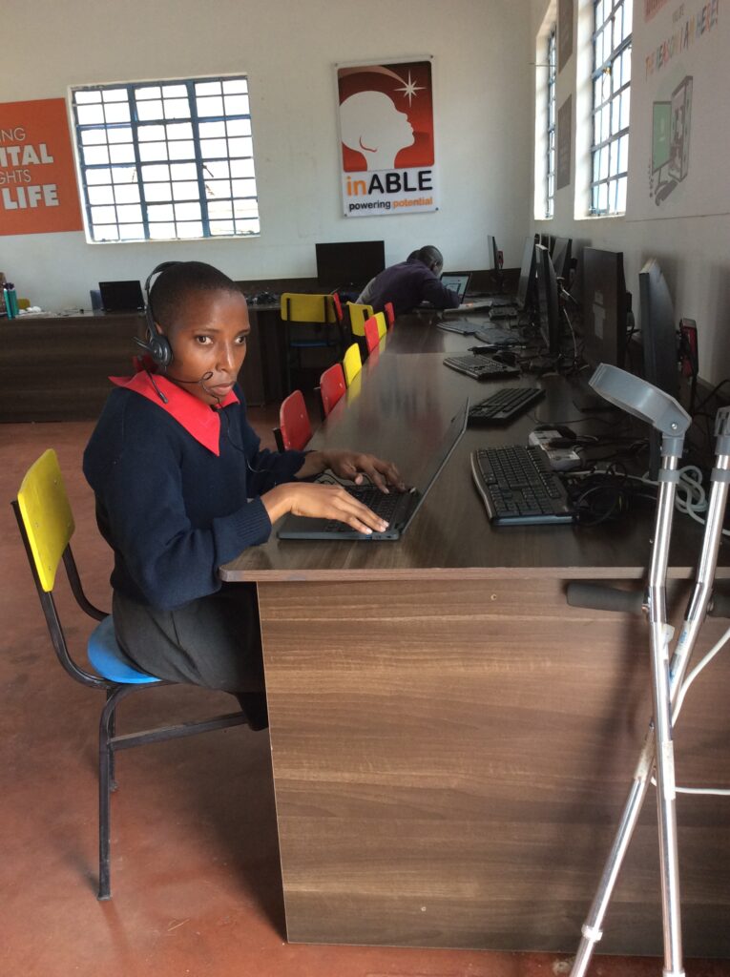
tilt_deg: -16.4
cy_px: 488
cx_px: 365
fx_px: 902
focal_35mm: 32
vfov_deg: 56.9
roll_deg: +3.1
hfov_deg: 44.1
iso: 64
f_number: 2.4
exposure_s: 1/25
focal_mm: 3.3
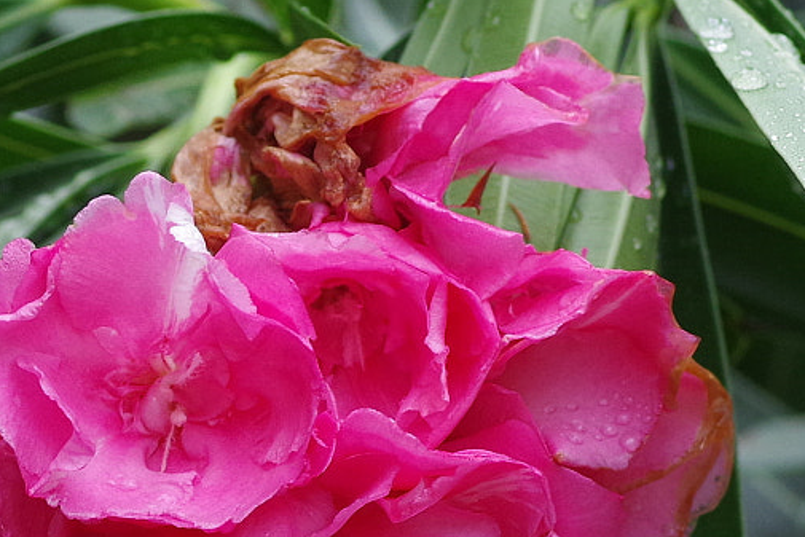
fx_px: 10624
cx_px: 148
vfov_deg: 2.9
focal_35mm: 475
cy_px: 486
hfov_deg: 4.3
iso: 500
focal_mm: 100
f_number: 8
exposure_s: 1/125
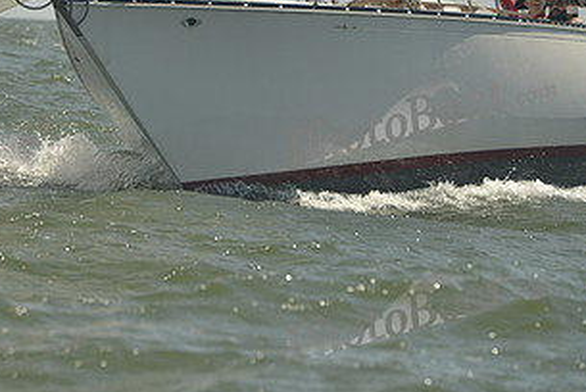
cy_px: 45
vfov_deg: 3.6
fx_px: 6191
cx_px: 188
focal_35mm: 380
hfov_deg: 5.4
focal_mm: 200
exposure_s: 1/1000
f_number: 8
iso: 280
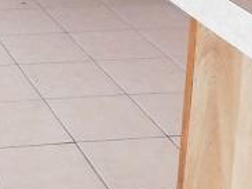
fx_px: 844
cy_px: -142
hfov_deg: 15.6
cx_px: -129
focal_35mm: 116
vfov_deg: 11.8
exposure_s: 1/25
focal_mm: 4
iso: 400
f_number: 3
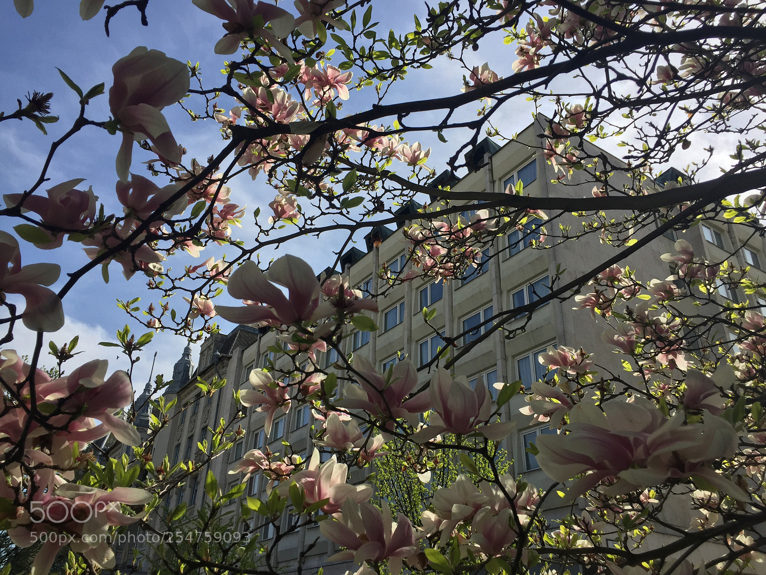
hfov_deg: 61.7
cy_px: 288
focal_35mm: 29
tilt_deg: +28.5
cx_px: 383
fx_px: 642
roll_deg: -2.3
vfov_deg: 48.2
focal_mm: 4.15
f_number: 2.2
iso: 32
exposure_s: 1/2083
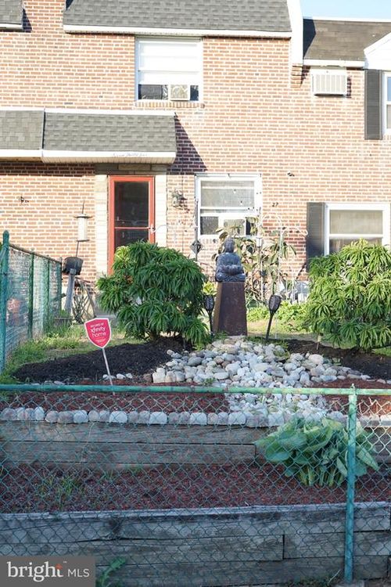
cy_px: 294
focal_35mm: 50
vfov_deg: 39.6
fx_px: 815
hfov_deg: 27.0
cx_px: 196
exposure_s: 1/100
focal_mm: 50
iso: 100
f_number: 5
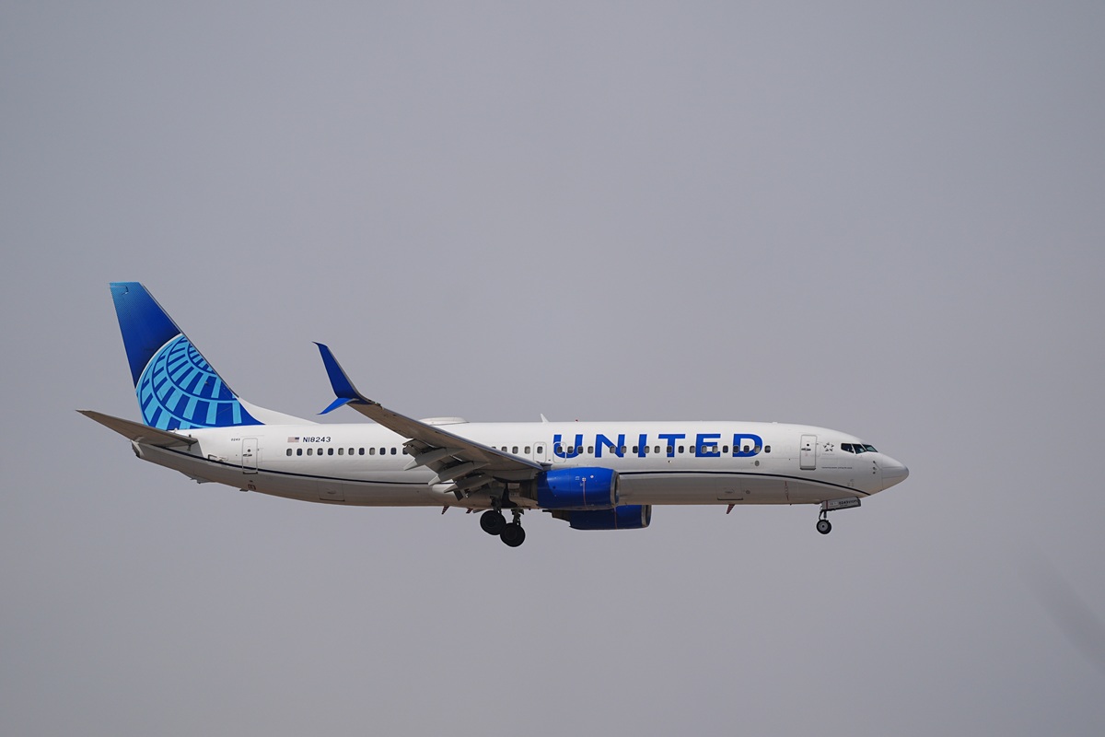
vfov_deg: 2.3
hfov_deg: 3.4
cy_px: 368
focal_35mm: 600
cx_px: 552
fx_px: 18415
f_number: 4
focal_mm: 600
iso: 200
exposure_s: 1/5000
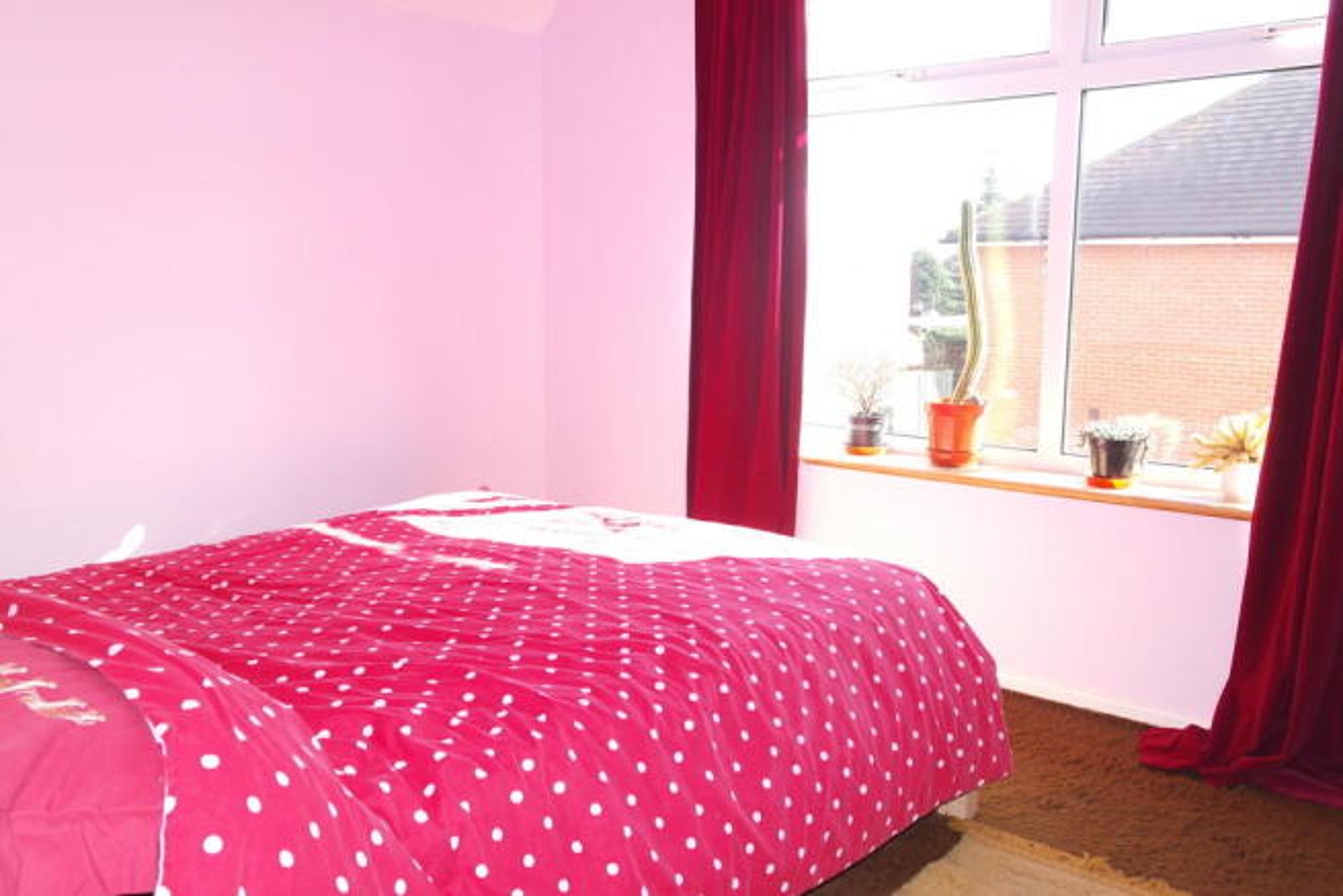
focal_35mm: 30
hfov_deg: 61.9
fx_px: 1119
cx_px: 672
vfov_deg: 43.6
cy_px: 448
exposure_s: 1/100
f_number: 6.3
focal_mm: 20
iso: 400
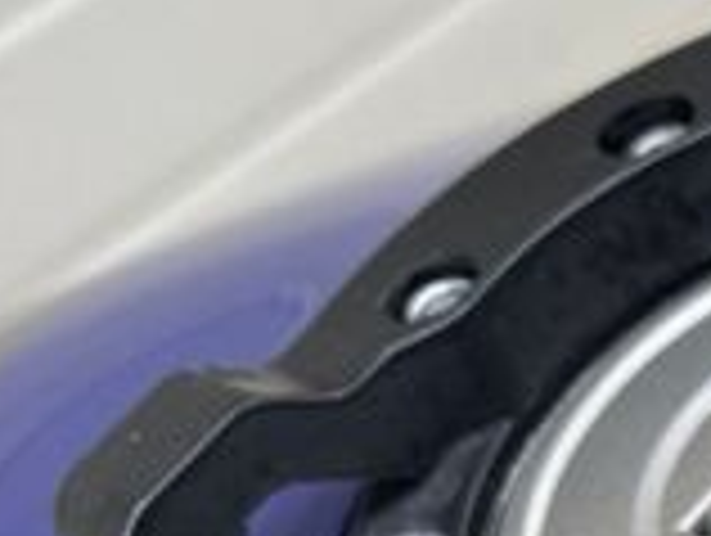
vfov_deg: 13.7
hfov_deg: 16.6
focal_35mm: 105
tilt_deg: -49.9
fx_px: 2160
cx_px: 1134
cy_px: 640
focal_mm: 5.1
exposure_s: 1/228
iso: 40
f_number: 1.6
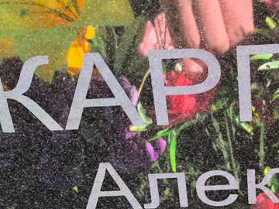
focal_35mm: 111
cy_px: 177
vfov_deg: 13.3
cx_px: 233
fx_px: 895
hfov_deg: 17.5
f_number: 1.7
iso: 50
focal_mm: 4.71
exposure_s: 1/100
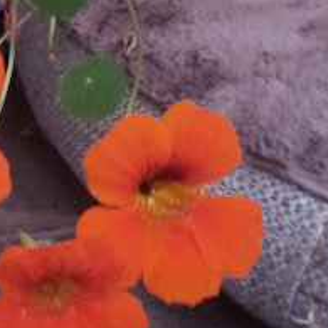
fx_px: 804
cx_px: 3
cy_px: 27
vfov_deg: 22.4
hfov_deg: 22.2
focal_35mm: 75
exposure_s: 1/14
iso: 2208
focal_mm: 4.75
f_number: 1.7
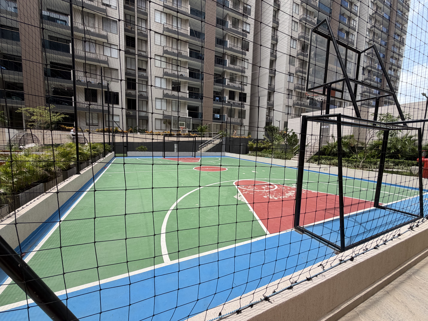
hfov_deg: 102.1
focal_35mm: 14
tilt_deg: -5.8
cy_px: 160
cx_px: 214
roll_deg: -1.6
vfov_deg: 85.7
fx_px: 173
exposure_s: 1/717
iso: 40
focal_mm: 2.22
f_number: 2.2
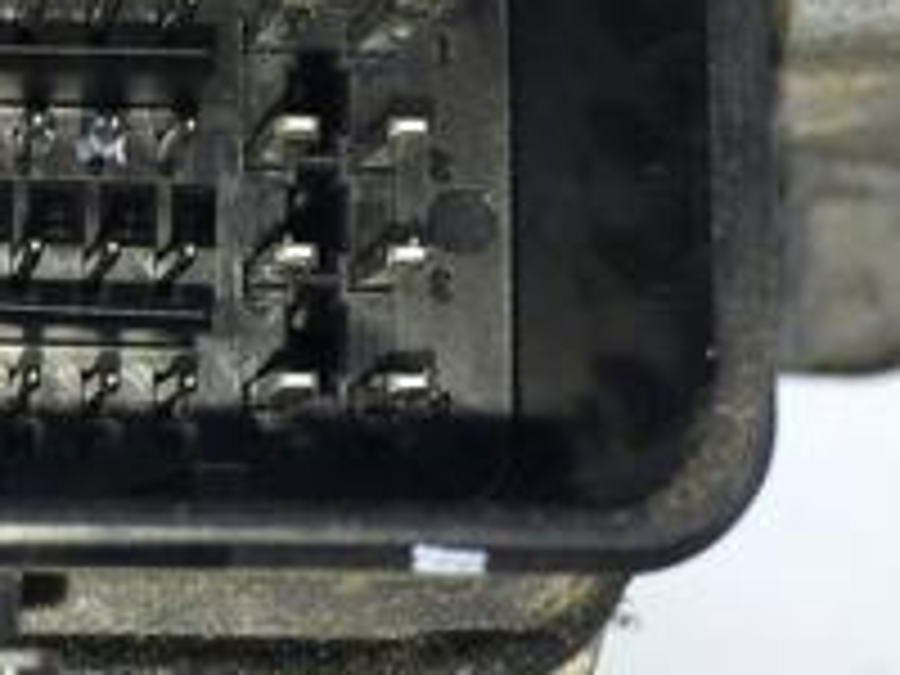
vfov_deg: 15.9
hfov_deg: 20.7
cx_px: 130
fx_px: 2418
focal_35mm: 93
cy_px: 243
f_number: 2.2
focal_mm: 4.15
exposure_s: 1/371
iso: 25
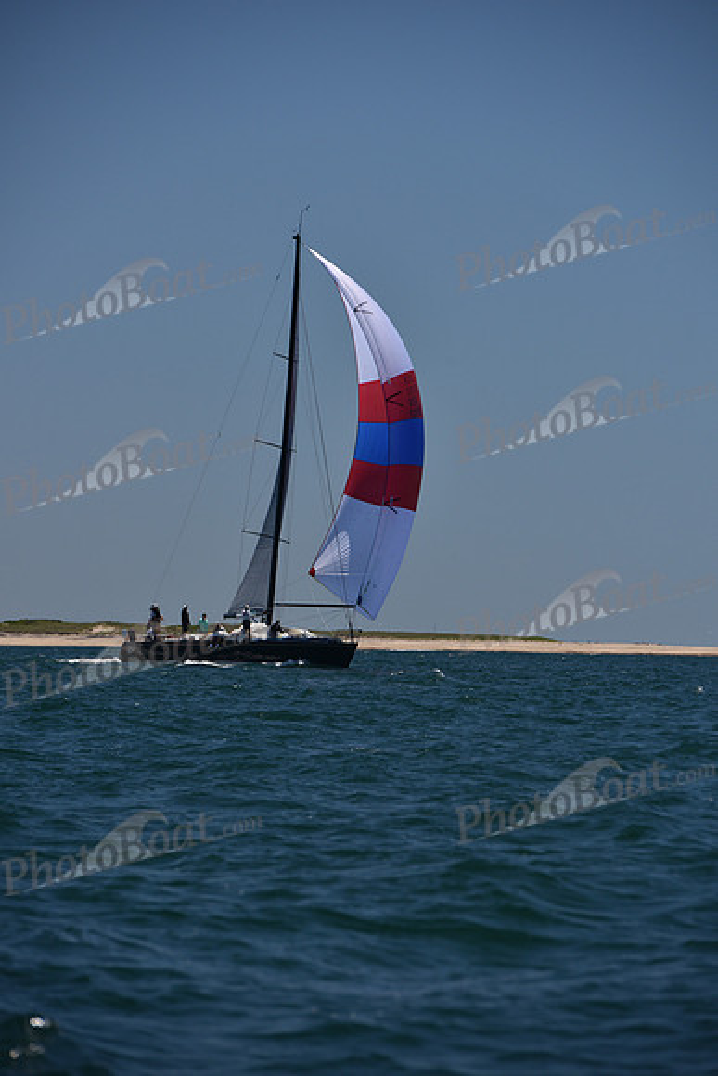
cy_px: 538
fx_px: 5979
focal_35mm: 200
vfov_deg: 10.3
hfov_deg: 6.9
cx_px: 359
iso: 250
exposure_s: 1/800
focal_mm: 200
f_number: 7.1
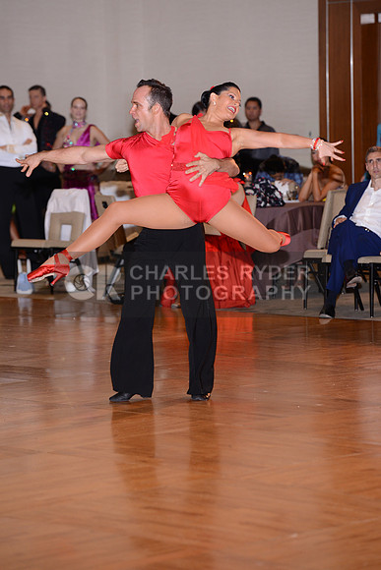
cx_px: 190
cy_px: 285
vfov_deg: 13.2
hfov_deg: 8.9
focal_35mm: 155
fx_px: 2459
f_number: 4.5
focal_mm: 155
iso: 1000
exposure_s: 1/250
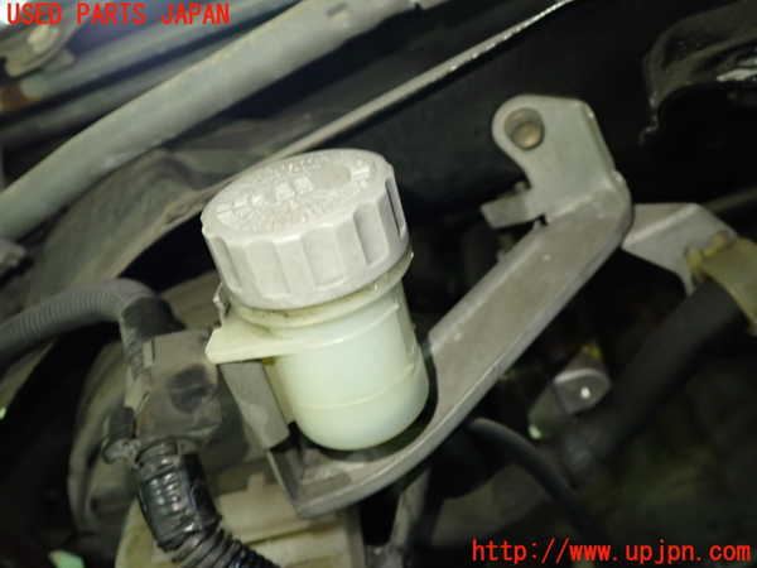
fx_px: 656
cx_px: 378
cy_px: 284
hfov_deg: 60.0
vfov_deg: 46.8
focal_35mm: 30
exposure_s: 1/30
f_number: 2.3
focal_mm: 5.4
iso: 400
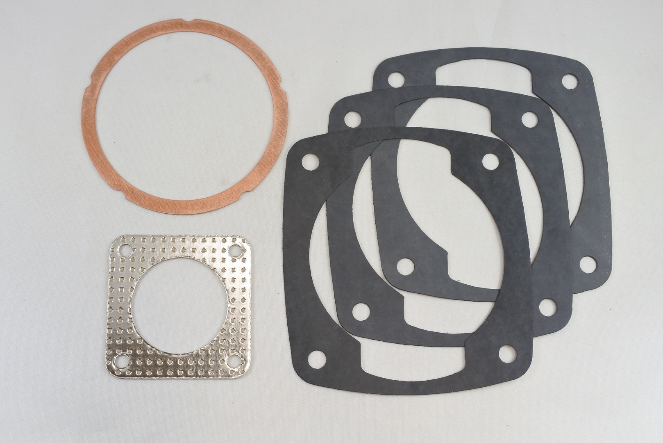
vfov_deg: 40.0
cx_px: 332
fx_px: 608
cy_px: 222
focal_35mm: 33
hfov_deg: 57.2
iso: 400
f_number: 3.8
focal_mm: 12.3
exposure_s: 1/200
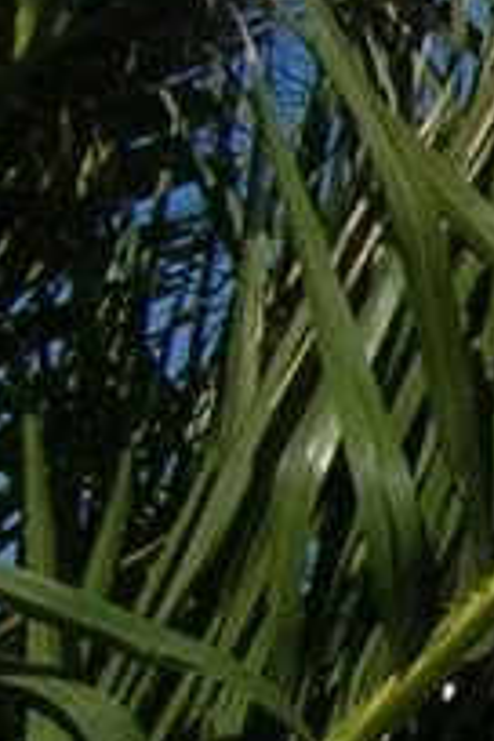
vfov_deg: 6.1
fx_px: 6854
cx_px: 2049
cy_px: 1112
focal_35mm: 333
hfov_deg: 3.9
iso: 50
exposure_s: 1/988
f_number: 4.9
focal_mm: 5.7
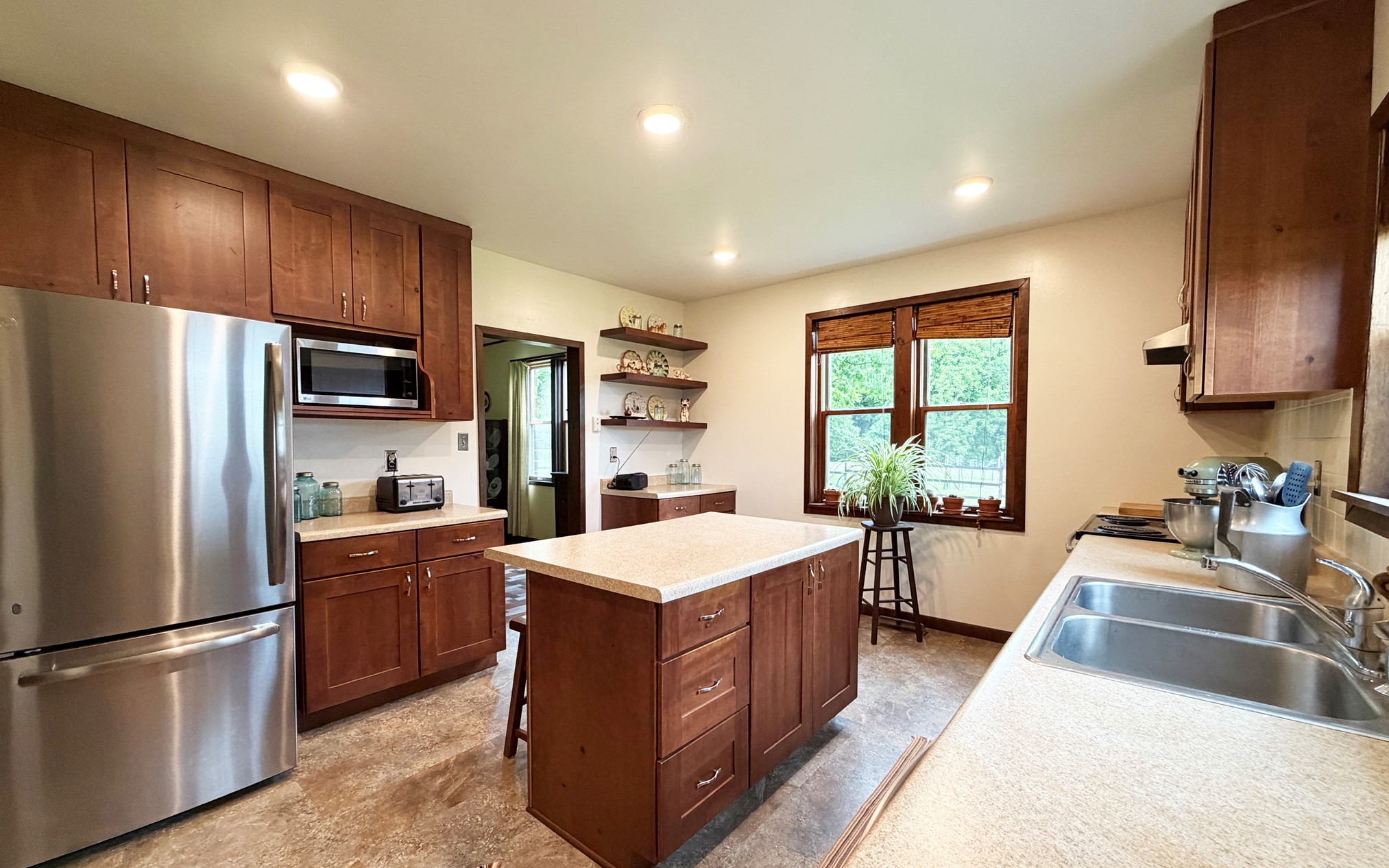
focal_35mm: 15
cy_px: 463
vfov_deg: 74.7
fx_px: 568
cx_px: 691
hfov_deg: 101.5
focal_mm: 2.22
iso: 320
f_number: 2.2
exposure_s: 1/60
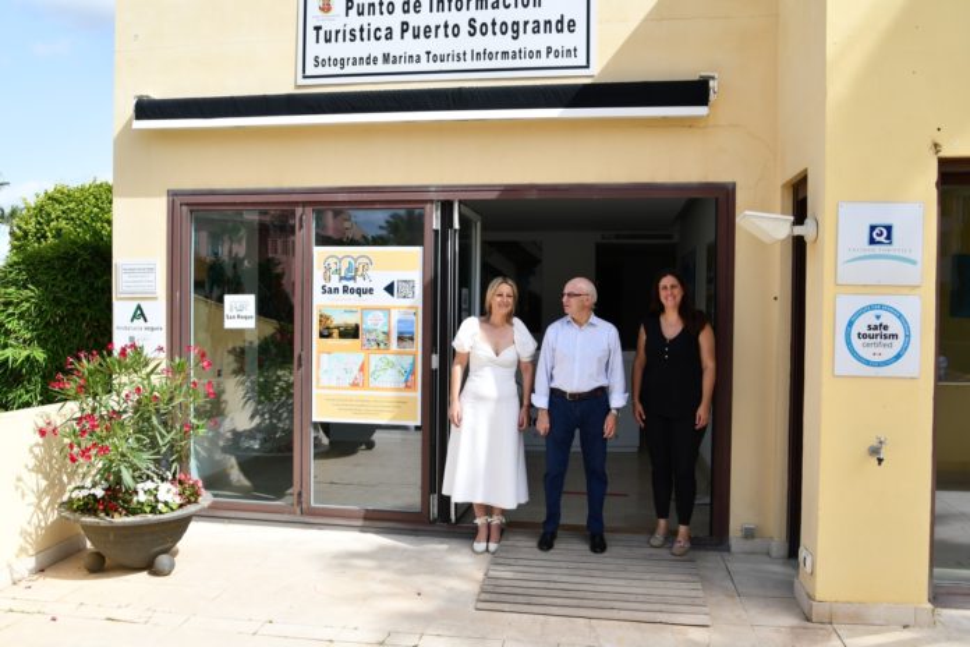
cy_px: 324
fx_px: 835
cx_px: 485
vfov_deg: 42.3
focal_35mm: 31
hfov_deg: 60.3
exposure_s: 1/250
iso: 110
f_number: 8
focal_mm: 21
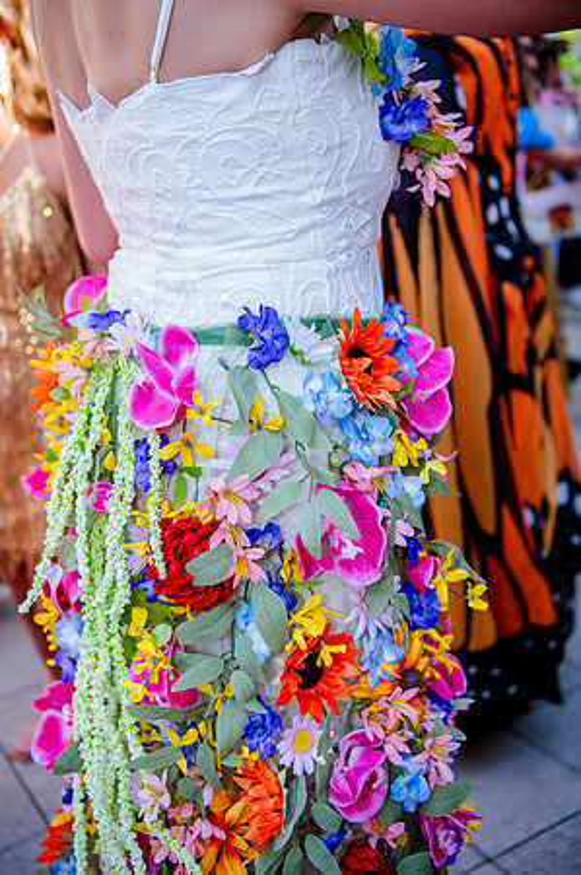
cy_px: 438
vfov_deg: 44.5
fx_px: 1068
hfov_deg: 30.4
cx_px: 290
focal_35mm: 44
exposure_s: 1/200
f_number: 3.5
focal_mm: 44
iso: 200
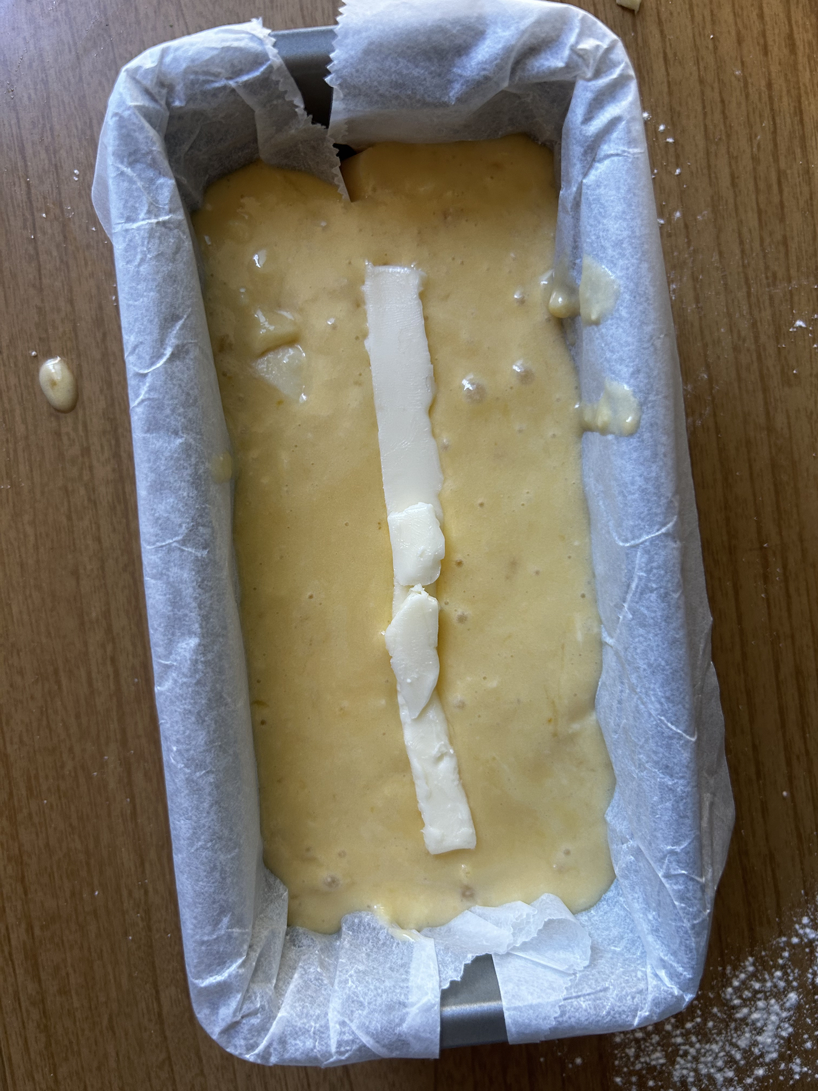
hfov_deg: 53.1
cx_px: 409
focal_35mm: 26
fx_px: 819
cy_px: 546
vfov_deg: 67.3
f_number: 1.5
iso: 125
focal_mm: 5.7
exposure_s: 1/121
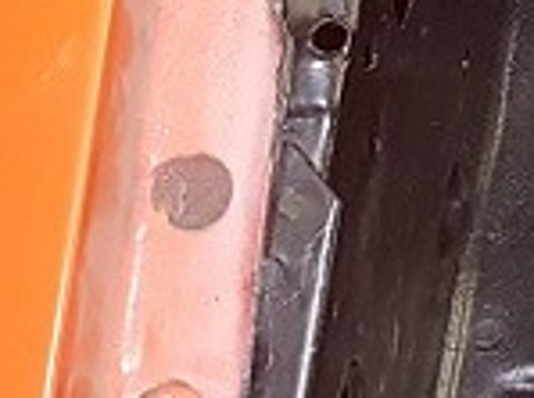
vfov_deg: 10.2
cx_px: 914
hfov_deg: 13.0
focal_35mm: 140
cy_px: -213
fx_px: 2154
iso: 160
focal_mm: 4.2
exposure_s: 1/27
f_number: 1.7
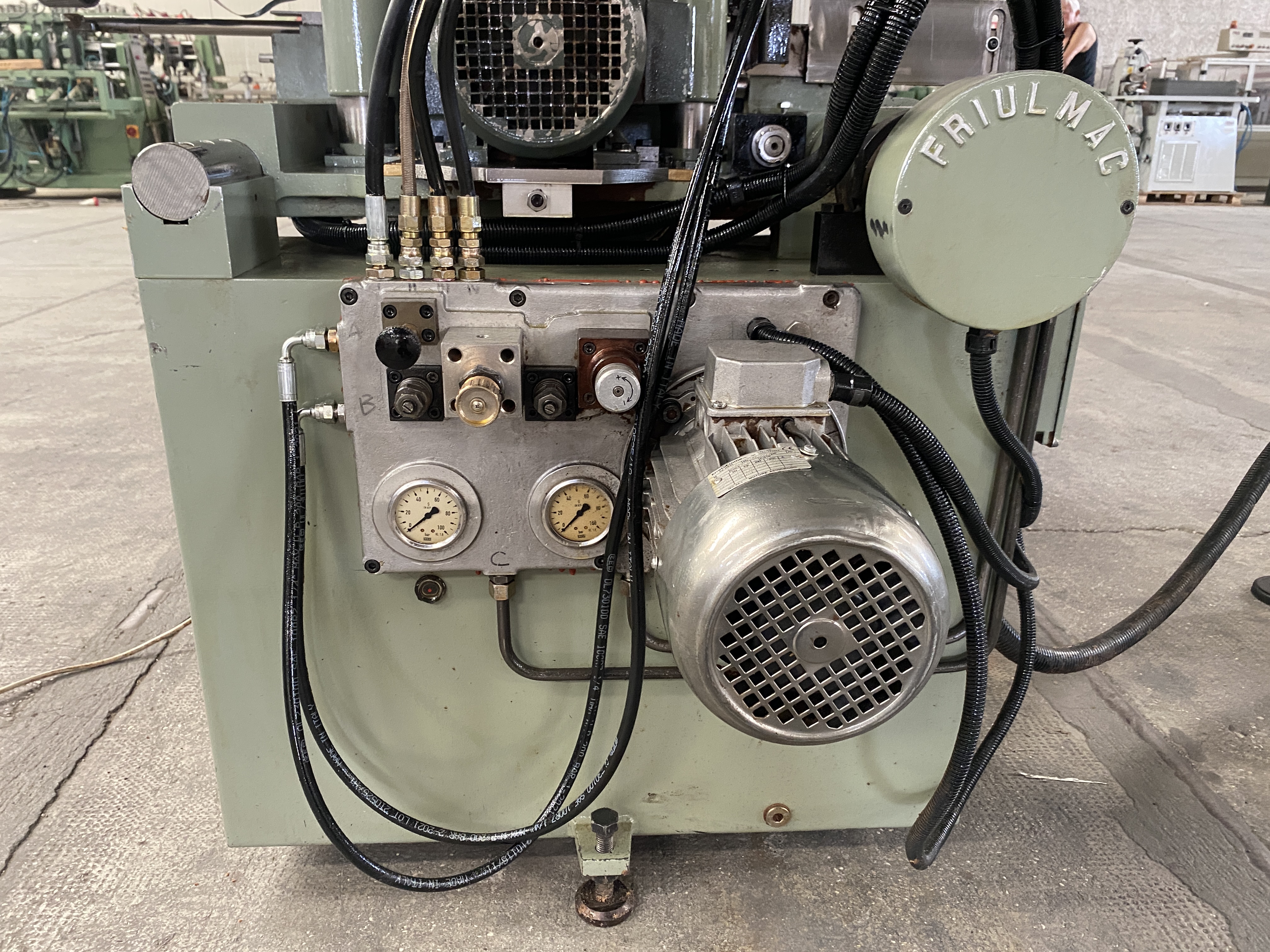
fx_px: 954
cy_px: 476
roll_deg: +0.0
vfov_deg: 53.1
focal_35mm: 26
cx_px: 635
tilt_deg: -19.3
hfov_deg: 67.3
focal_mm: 4.25
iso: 320
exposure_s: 1/60
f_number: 1.8
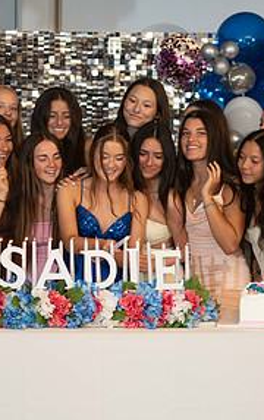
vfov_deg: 14.5
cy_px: 181
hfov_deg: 9.1
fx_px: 1654
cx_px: 48
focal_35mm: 144
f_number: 2.8
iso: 800
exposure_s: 1/125
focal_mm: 70
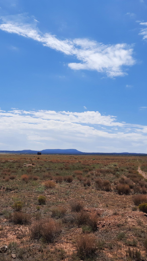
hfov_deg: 30.2
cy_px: 140
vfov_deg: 51.6
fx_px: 270
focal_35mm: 39
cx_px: 47
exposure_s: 1/2183
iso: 40
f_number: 2
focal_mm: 4.6
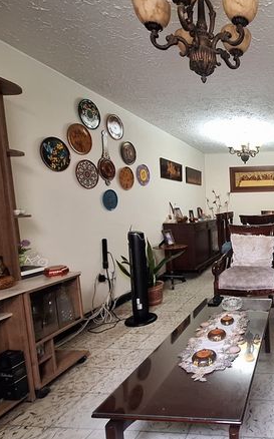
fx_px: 251
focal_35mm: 21
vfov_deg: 82.3
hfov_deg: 46.5
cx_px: 282
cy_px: 232
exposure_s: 1/30
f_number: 2.2
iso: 200
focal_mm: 1.74
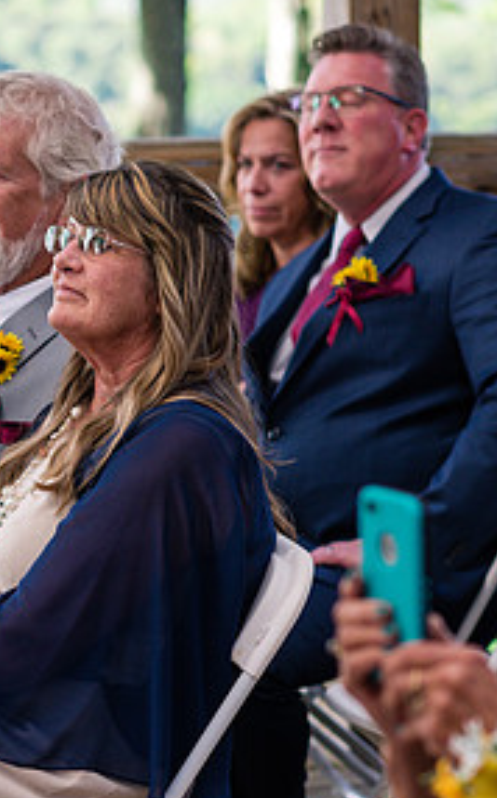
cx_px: -209
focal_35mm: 176
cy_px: 398
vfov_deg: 11.9
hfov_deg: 7.3
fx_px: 3826
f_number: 3.2
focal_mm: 85
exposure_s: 1/400
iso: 400
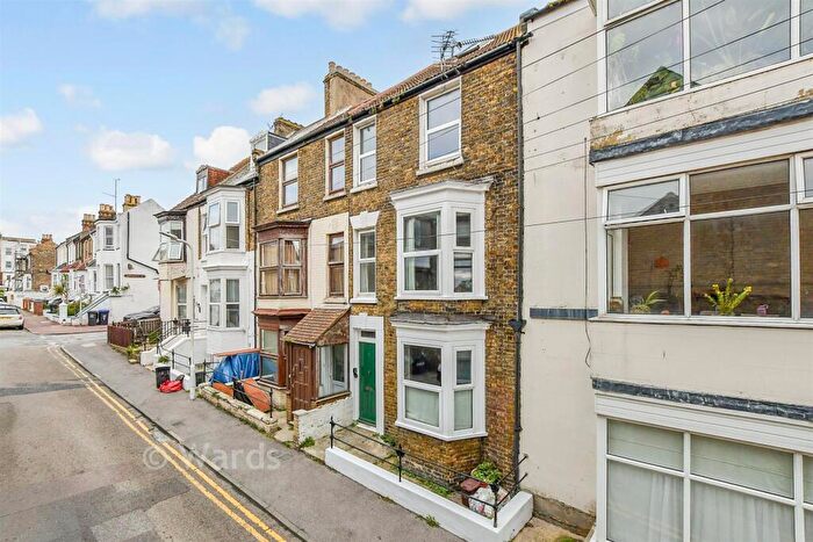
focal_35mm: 15
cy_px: 271
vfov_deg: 77.4
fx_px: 339
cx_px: 406
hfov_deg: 100.4
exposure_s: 1/1600
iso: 1000
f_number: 7.1
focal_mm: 10
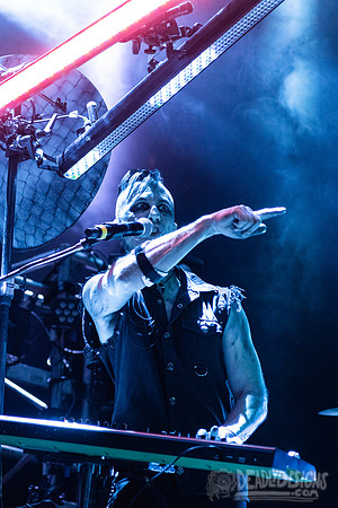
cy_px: 254
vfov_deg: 19.5
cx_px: 37
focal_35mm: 105
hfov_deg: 12.9
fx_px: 1477
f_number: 3.2
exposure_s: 1/200
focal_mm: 70
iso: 3200
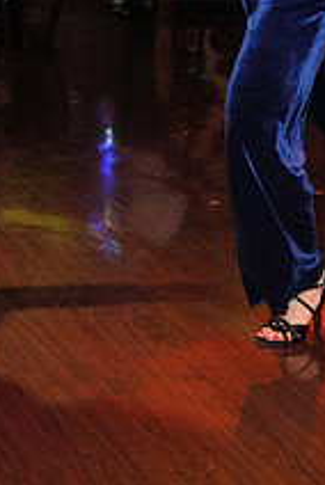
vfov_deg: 19.1
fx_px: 1363
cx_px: 100
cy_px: -94
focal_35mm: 101
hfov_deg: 13.6
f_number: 4
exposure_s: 1/200
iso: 4000
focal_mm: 37
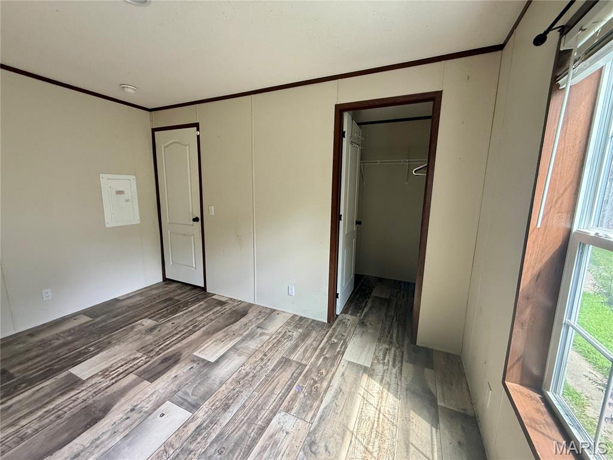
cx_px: 306
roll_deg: -0.5
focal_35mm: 14
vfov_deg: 85.7
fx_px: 248
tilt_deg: -9.5
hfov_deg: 102.1
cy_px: 230
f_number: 2.2
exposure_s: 1/99
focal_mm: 2.22
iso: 250
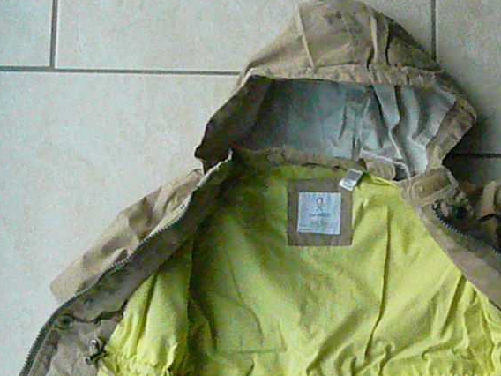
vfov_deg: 18.0
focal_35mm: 81
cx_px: 387
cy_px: 310
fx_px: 1172
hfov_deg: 23.8
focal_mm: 7.5
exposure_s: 1/200
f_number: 10
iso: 3200
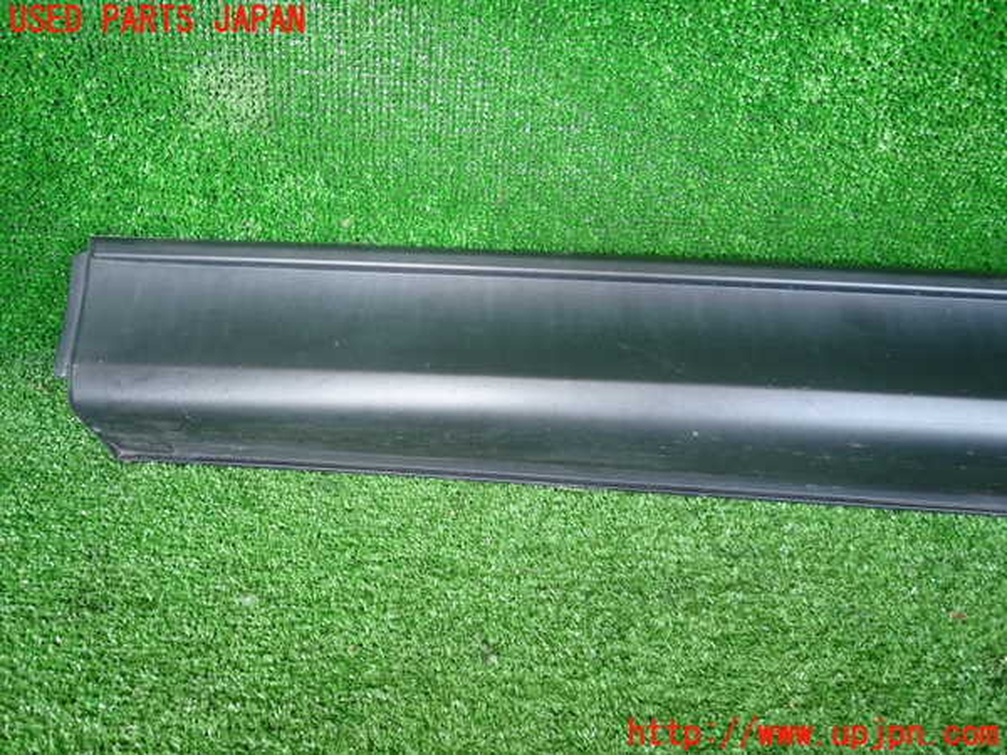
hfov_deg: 69.4
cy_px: 378
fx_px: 727
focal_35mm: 25
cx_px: 504
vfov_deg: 54.9
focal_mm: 4.5
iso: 200
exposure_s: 1/60
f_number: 2
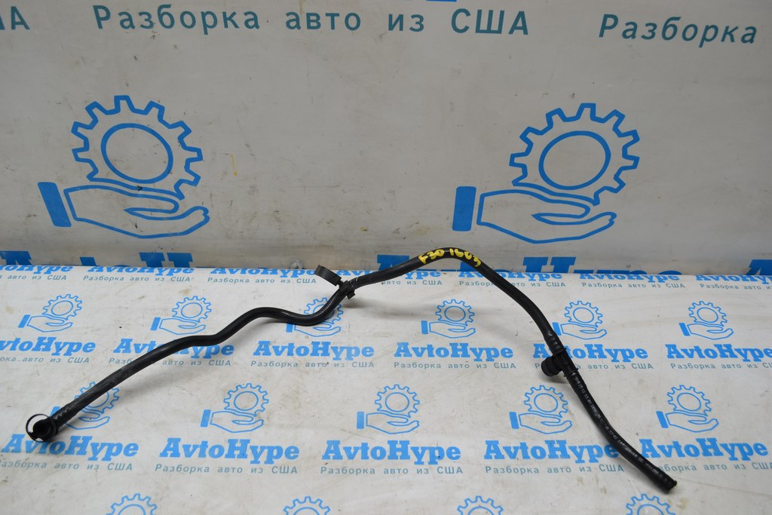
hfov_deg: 61.9
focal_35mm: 30
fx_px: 643
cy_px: 258
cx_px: 386
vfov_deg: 43.6
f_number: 5
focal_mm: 20
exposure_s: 1/100
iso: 400
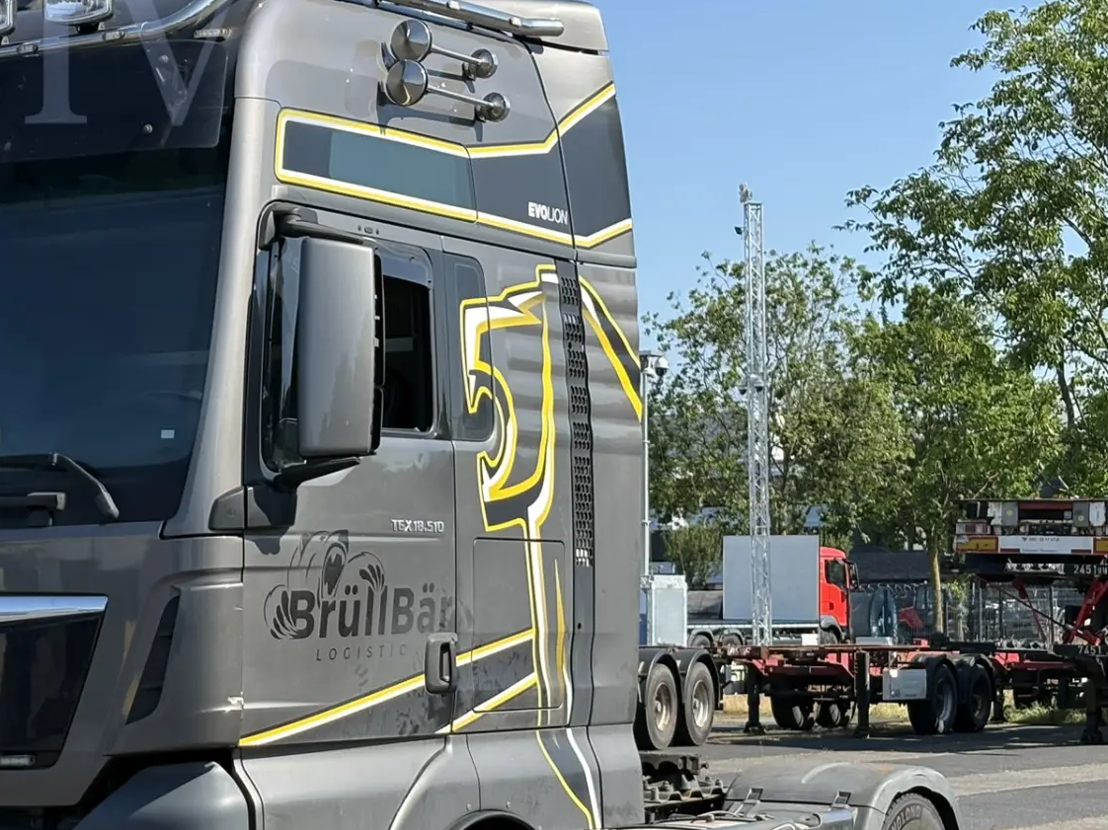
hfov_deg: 21.8
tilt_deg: +1.1
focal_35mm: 89
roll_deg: +1.7
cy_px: 548
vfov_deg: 16.6
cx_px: 247
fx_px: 2848
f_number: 1.6
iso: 32
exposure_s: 1/1590
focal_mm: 5.96
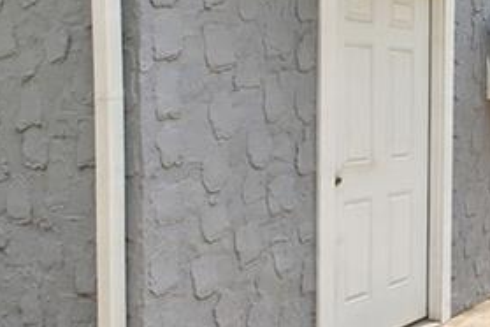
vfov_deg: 24.4
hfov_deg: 30.0
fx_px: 749
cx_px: 611
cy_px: 86
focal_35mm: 55
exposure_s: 1/125
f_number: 7.1
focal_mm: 10
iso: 125
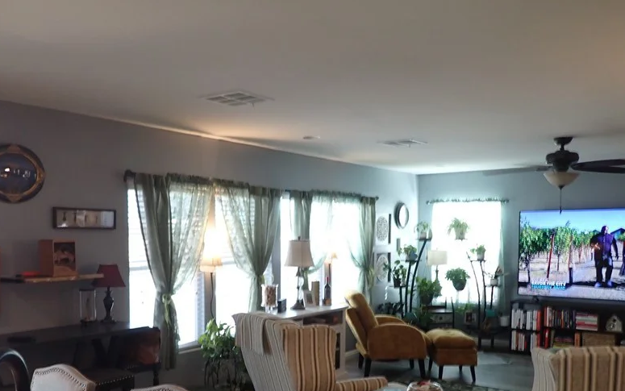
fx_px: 596
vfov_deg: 35.8
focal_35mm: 35
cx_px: 262
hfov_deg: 55.0
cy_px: 271
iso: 200
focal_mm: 4.5
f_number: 2
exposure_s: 1/40
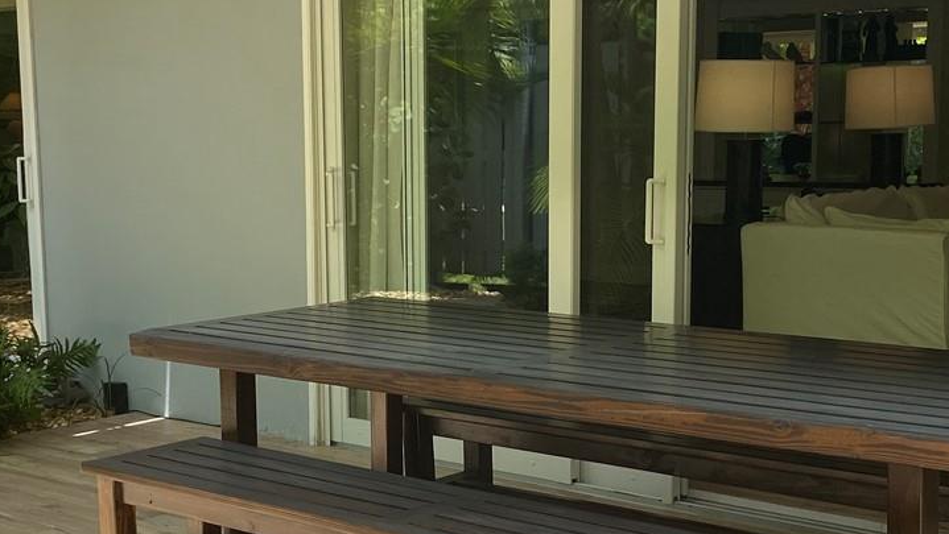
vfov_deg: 19.1
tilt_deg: -8.8
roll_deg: +0.6
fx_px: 1586
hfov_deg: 33.2
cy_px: 367
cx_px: 389
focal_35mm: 63
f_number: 1.8
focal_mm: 4.25
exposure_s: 1/1504
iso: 32
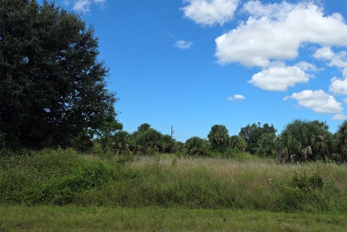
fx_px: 308
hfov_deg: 57.6
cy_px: 119
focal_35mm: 32
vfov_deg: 41.1
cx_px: 228
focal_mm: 6.25
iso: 80
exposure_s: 1/5296
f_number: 1.7
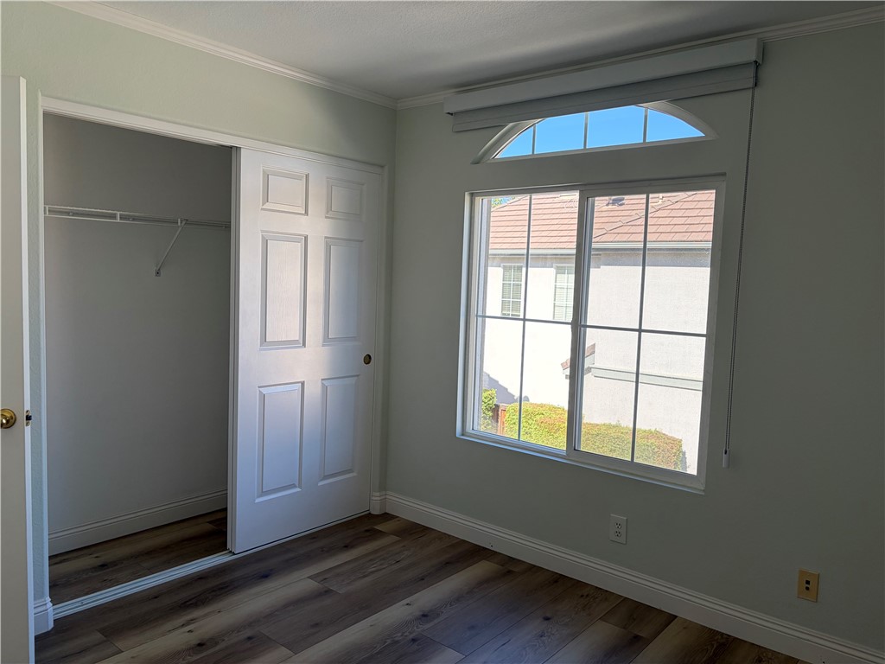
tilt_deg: -4.0
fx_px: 665
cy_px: 332
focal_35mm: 26
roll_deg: -2.3
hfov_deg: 67.3
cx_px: 442
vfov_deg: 53.1
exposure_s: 1/453
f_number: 1.6
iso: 50
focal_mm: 5.96
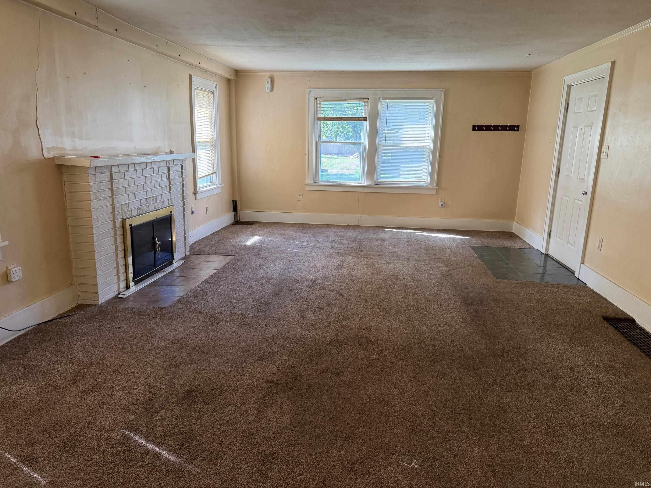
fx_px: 451
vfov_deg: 56.8
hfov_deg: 71.6
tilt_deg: -14.0
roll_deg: -1.3
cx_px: 326
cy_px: 244
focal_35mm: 24
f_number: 1.78
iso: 200
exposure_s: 1/169
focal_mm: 6.76
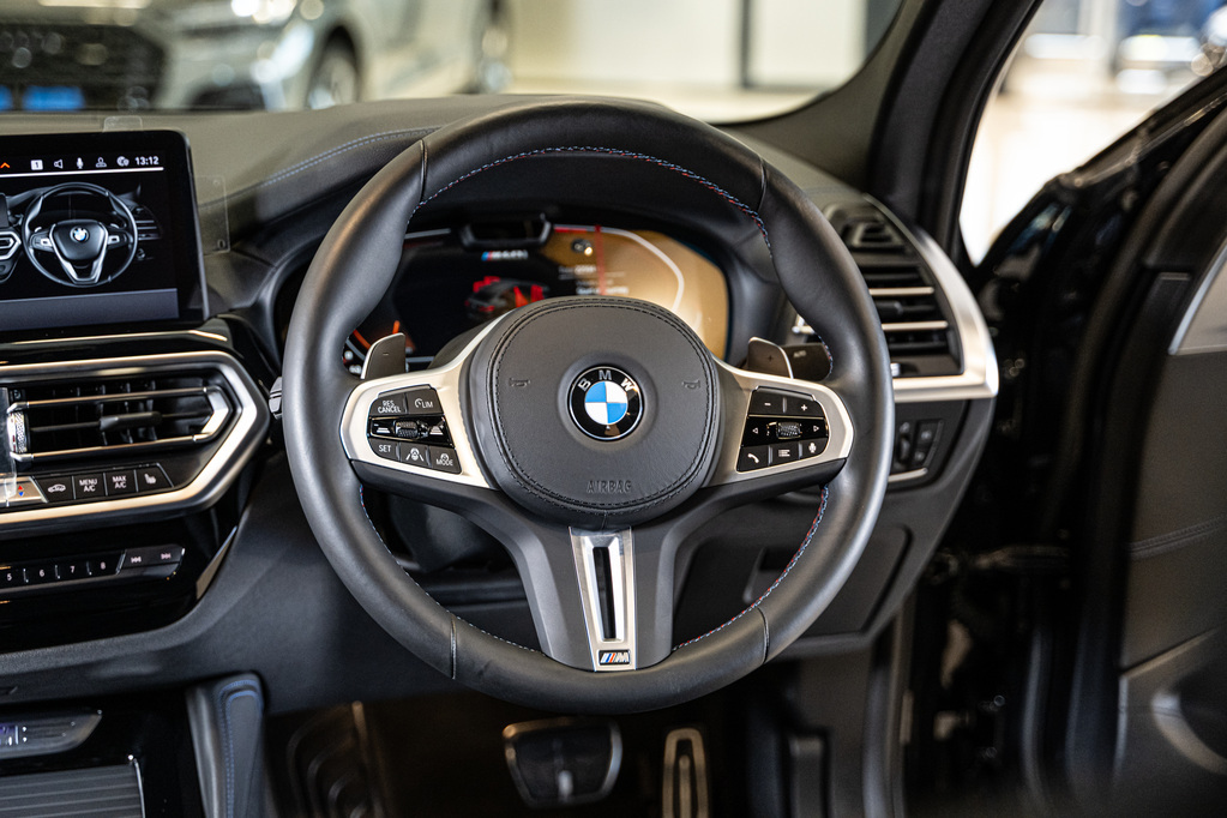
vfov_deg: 27.0
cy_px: 409
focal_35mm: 50
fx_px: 1704
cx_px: 614
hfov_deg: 39.6
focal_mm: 50
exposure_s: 1/160
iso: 1600
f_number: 2.8
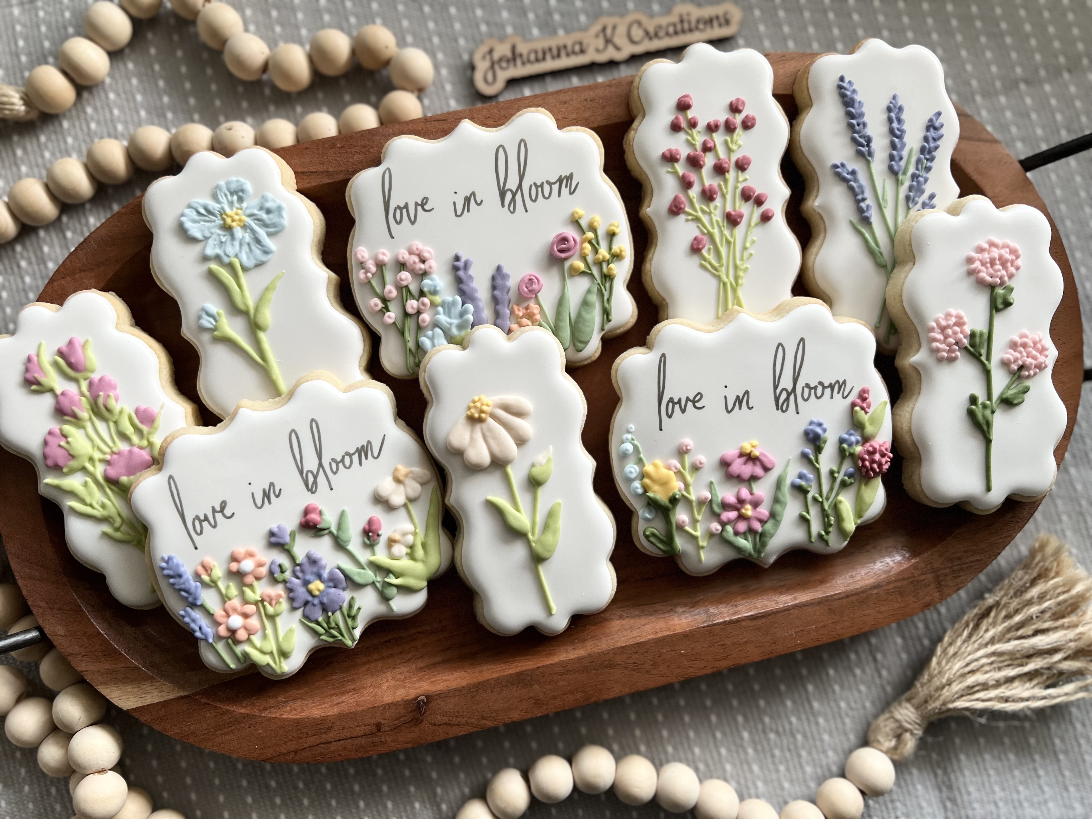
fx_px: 820
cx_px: 546
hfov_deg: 67.3
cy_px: 410
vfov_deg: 53.1
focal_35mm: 26
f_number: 1.5
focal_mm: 5.7
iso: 125
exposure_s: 1/88
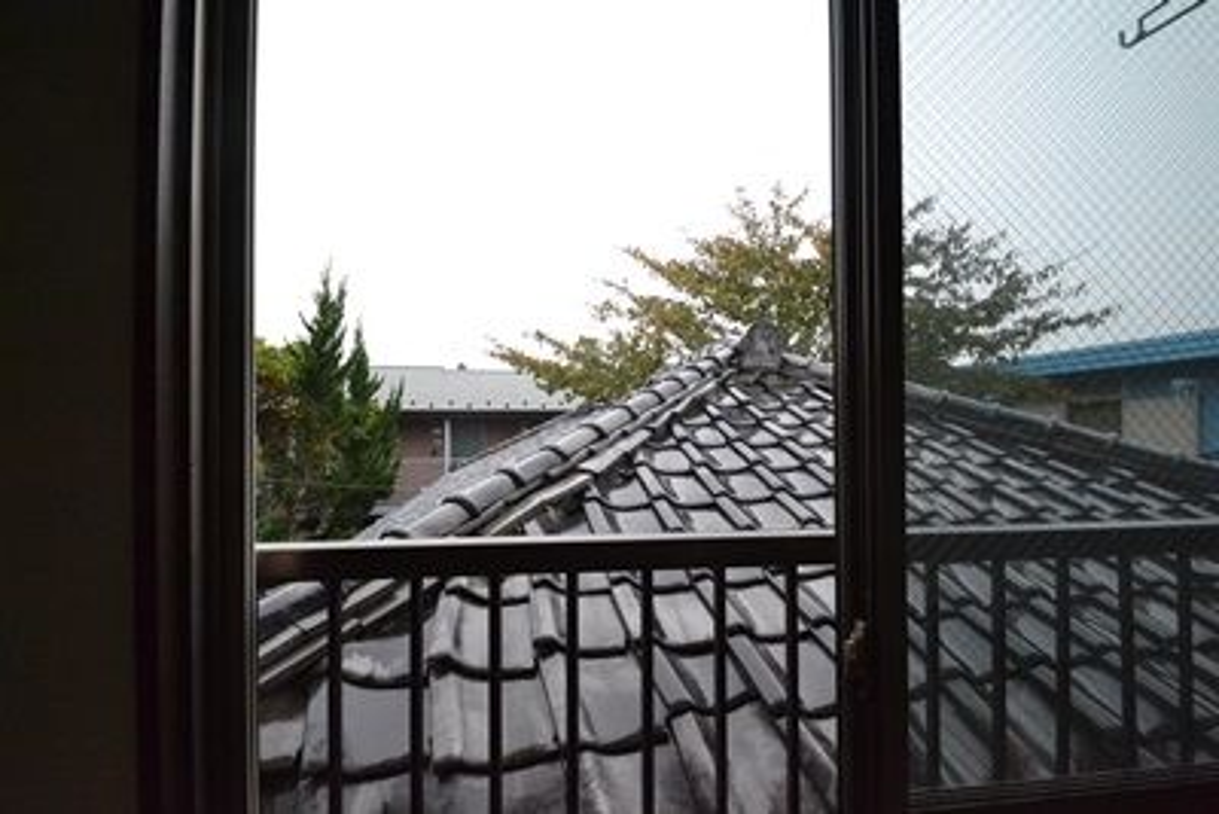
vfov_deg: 77.4
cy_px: 407
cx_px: 610
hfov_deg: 100.4
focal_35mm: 15
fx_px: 508
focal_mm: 10
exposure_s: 1/320
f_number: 9
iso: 3200
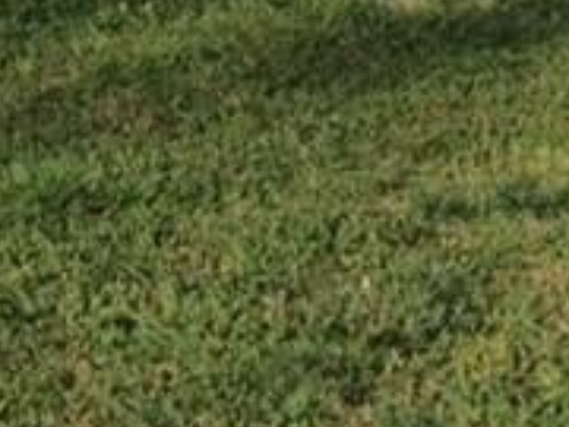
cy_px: -743
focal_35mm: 188
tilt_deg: -1.1
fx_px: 3090
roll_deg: +0.1
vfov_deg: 7.2
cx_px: -364
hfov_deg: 10.1
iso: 50
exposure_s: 1/2710
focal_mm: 4.12
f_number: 2.4
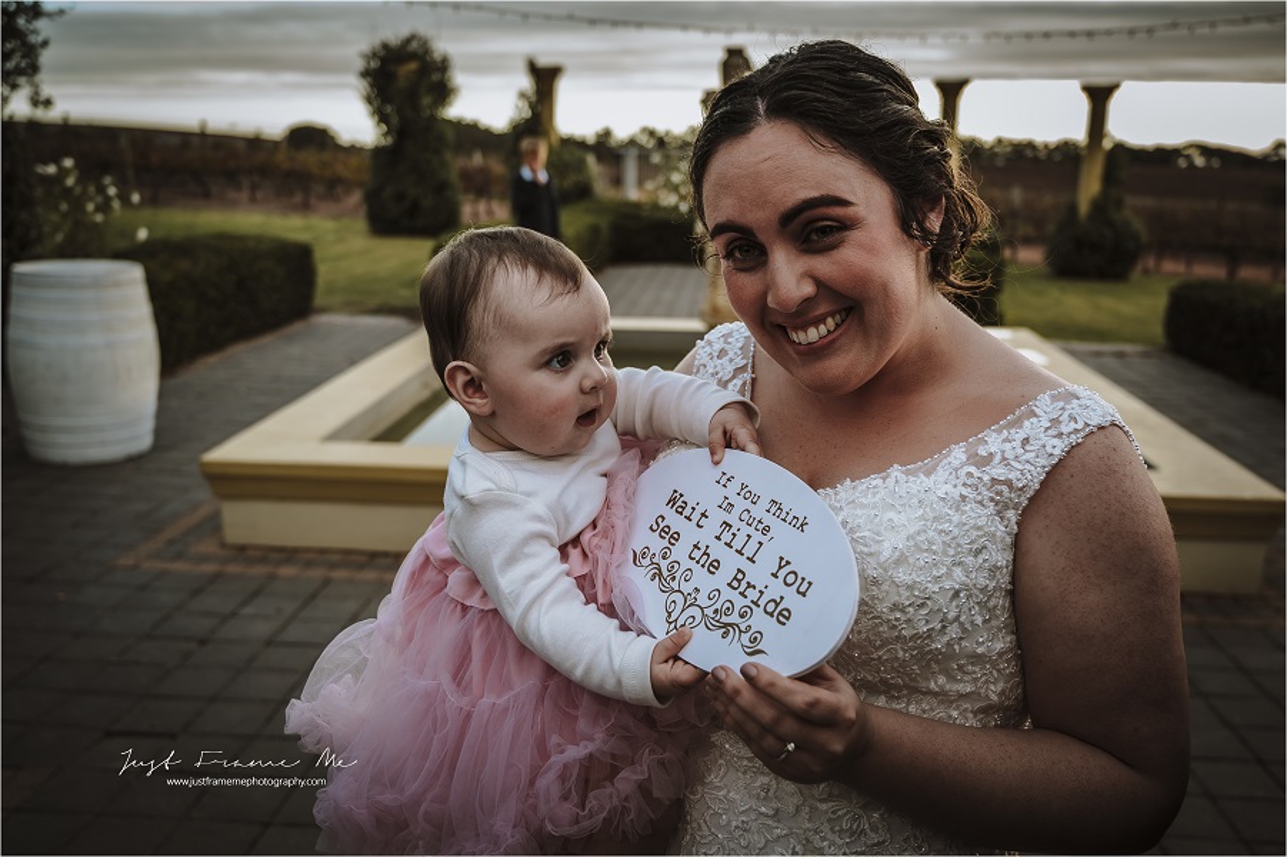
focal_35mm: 33
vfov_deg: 39.9
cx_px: 644
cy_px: 428
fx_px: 1179
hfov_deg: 57.2
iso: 100
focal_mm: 33
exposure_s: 1/60
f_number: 4
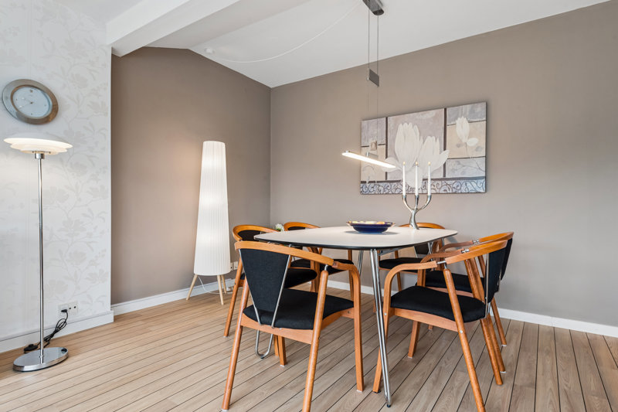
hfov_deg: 84.0
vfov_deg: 61.9
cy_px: 206
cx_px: 309
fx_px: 343
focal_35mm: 20
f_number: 10
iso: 250
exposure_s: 1/13
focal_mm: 20
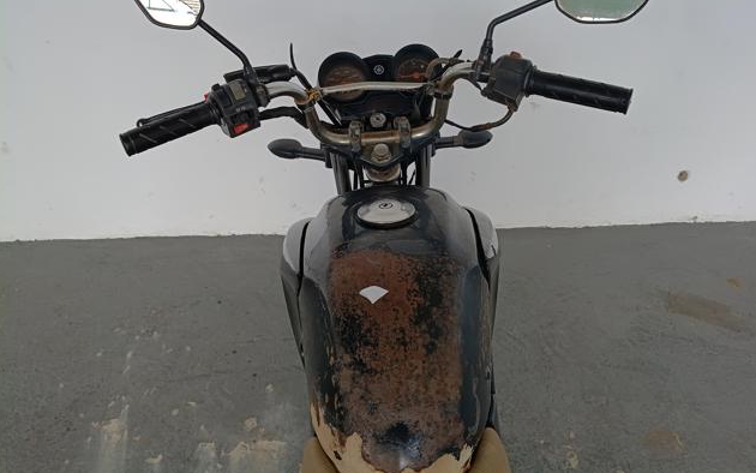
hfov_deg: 66.5
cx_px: 380
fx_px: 577
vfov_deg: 44.4
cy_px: 200
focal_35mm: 28
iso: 157
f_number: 1.8
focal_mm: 4.81
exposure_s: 1/120
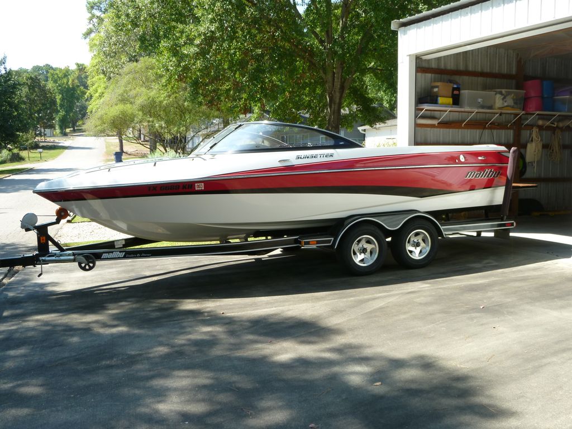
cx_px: 286
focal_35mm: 35
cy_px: 214
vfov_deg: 40.7
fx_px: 578
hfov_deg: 52.6
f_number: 3.8
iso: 80
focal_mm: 6.3
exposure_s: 1/160
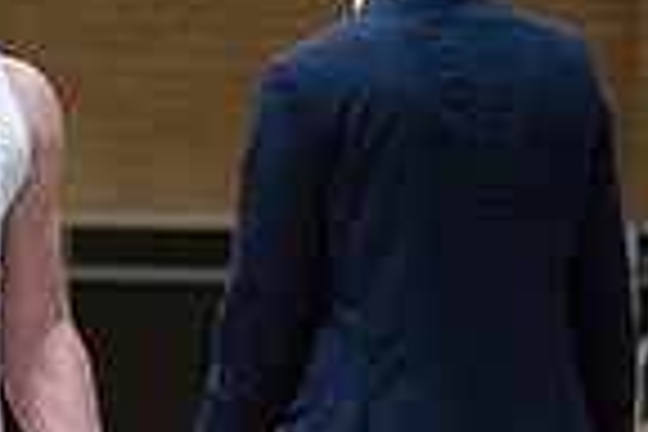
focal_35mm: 506
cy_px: 479
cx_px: -345
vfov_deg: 2.7
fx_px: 9107
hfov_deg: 4.1
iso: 6400
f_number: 3.2
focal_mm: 125
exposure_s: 1/400
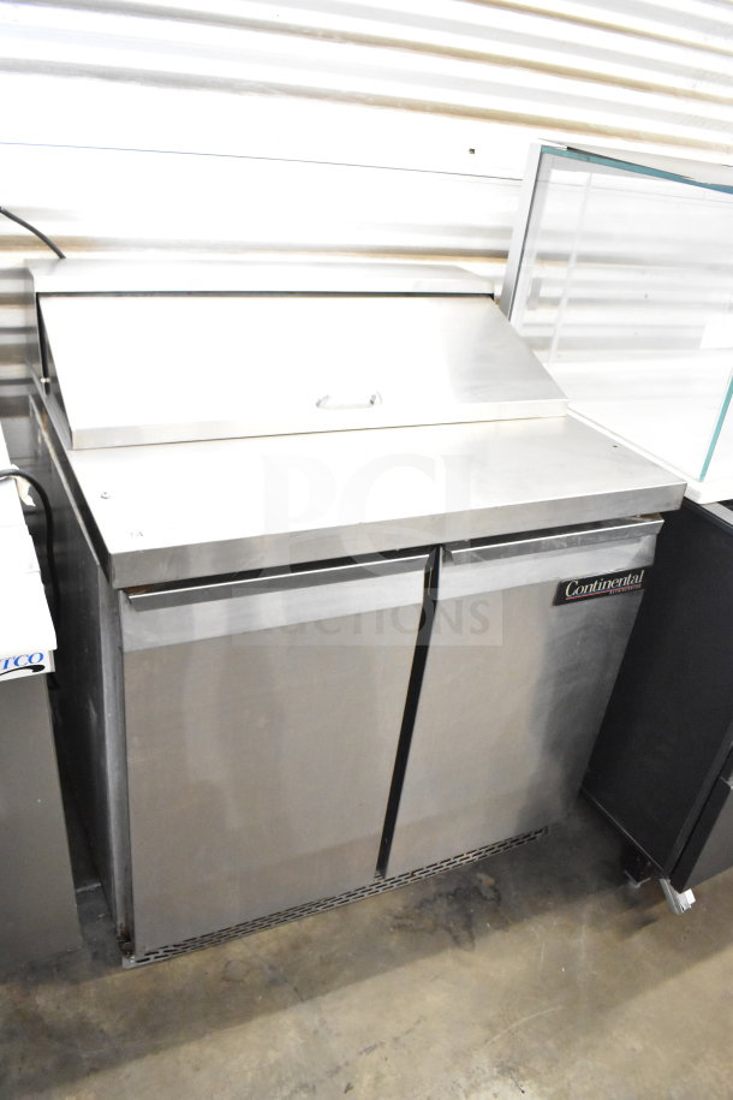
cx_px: 366
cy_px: 550
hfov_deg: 47.9
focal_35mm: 27
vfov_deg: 67.4
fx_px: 825
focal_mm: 18
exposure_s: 1/80
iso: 6400
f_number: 4.5
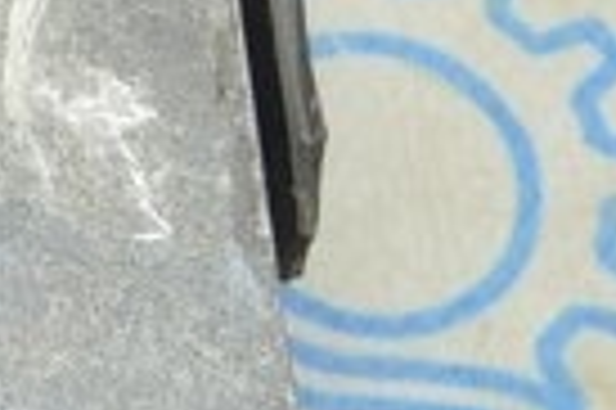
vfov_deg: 4.0
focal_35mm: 336
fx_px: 5742
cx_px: -1106
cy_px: -358
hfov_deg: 5.8
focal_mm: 30
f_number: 5.6
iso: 400
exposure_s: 1/20
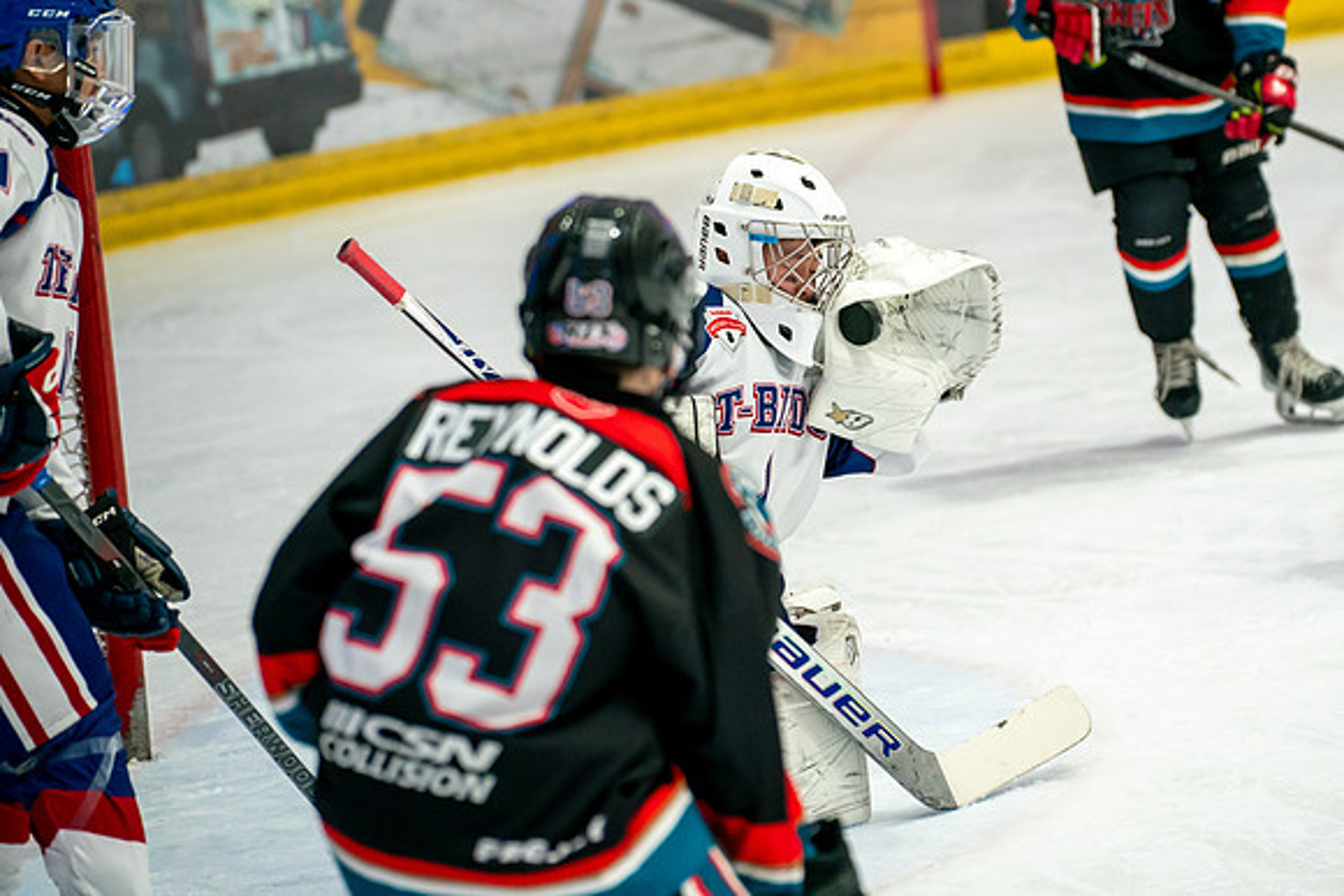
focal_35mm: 223
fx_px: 8344
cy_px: 258
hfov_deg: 9.2
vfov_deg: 6.1
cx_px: 857
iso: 2500
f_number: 3.2
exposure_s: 1/800
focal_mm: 150
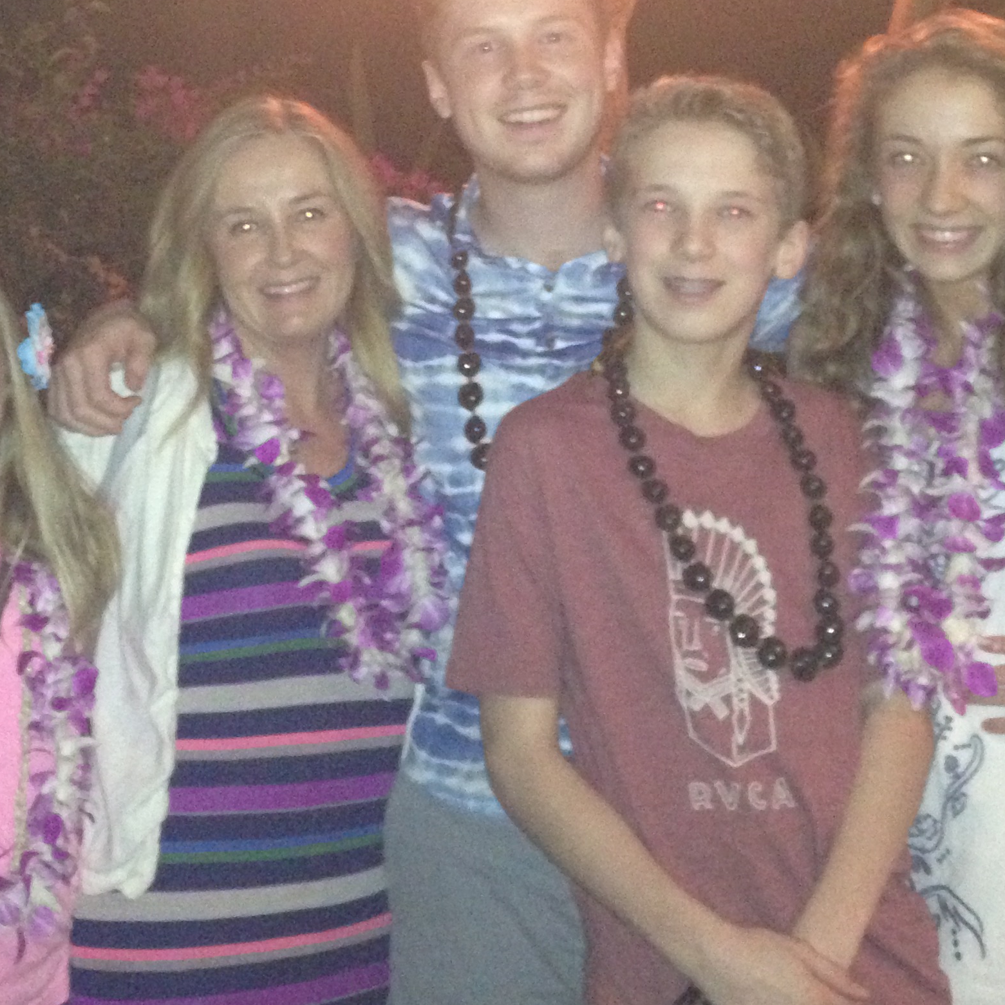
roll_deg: +1.5
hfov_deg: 28.1
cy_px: 253
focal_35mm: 61
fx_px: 2004
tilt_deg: +1.0
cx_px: 420
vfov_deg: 27.8
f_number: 2.4
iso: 500
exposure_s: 1/16
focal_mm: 4.12
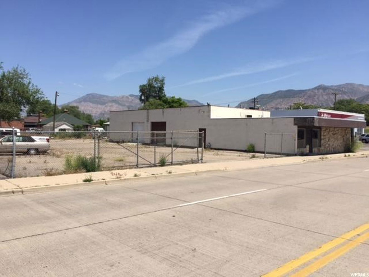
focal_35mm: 29
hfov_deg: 61.7
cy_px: 138
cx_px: 184
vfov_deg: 48.2
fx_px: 309
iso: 32
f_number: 2.2
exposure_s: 1/2326
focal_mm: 4.15
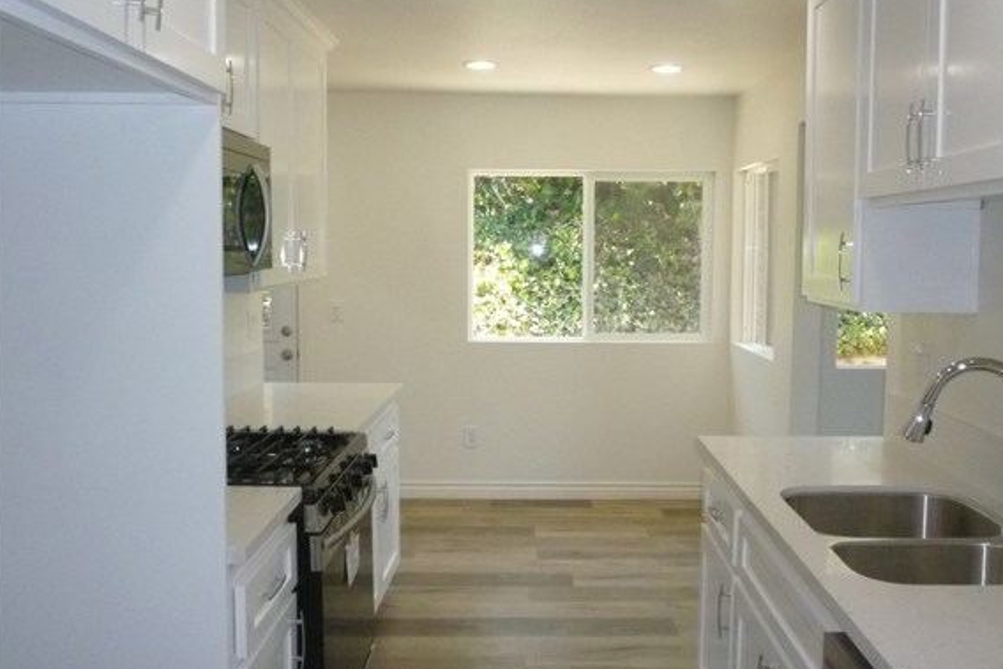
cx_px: 556
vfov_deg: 38.9
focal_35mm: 34
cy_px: 327
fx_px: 947
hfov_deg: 55.7
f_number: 3.3
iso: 400
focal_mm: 5.2
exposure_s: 1/250
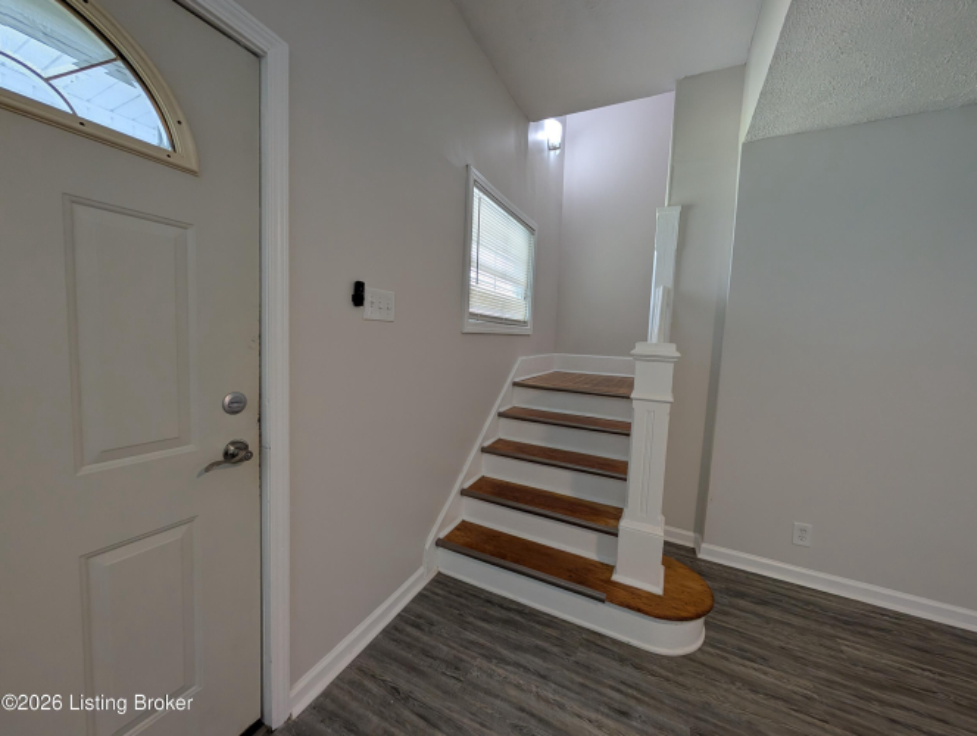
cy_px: 368
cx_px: 488
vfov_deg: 94.6
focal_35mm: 12
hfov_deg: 110.5
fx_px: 339
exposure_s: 1/120
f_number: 1.7
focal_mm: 2.02
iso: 90
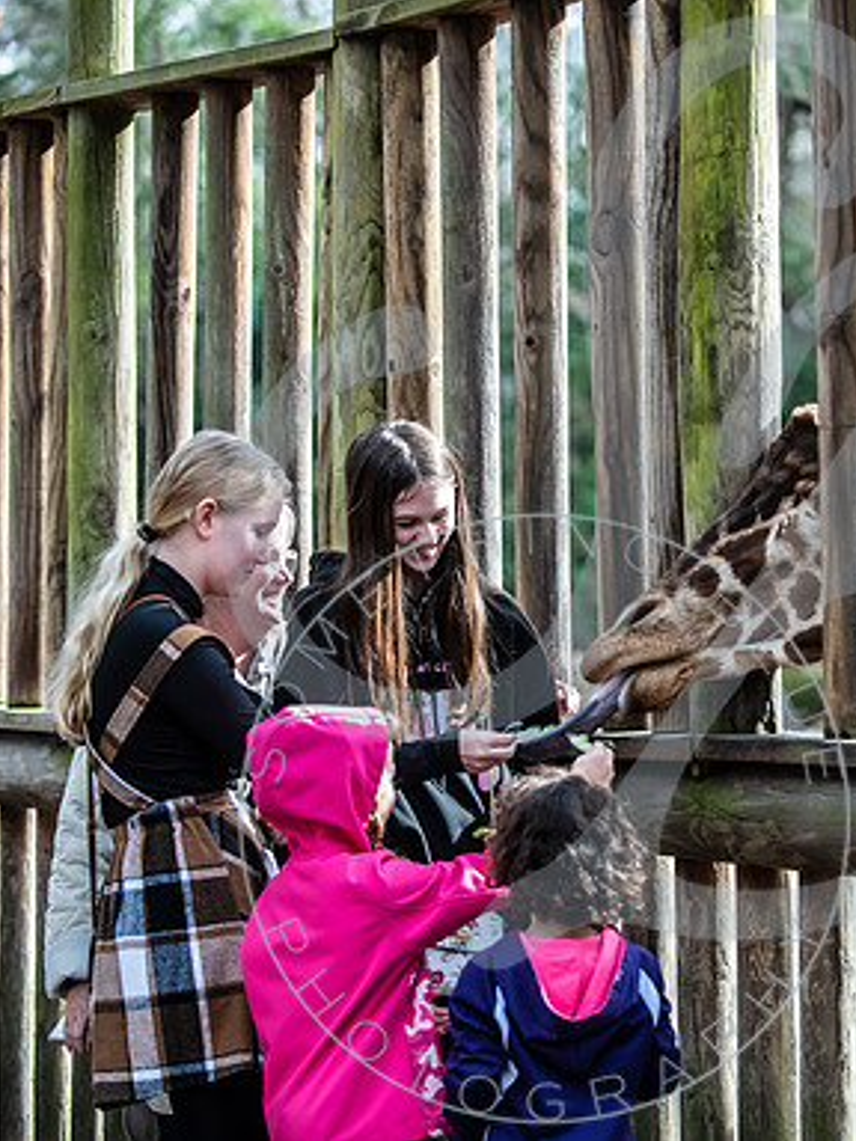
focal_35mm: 125
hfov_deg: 11.8
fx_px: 4121
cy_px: 569
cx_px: 693
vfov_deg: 15.8
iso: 200
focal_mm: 86
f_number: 2.8
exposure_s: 1/320
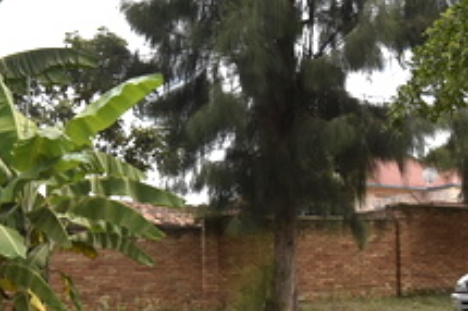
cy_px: 262
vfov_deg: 22.2
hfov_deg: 33.0
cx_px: 135
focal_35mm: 60
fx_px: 779
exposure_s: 1/100
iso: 100
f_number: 8
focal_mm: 10
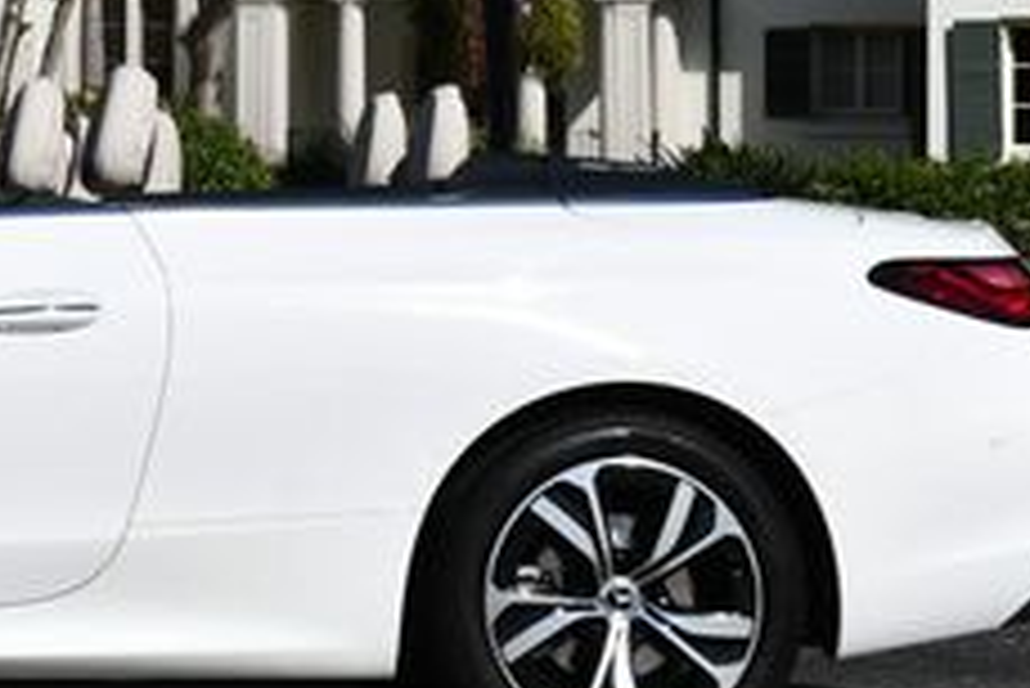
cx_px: -162
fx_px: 4810
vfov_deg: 8.1
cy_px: -9
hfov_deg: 12.0
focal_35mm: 168
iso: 100
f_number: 9
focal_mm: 30
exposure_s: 1/320
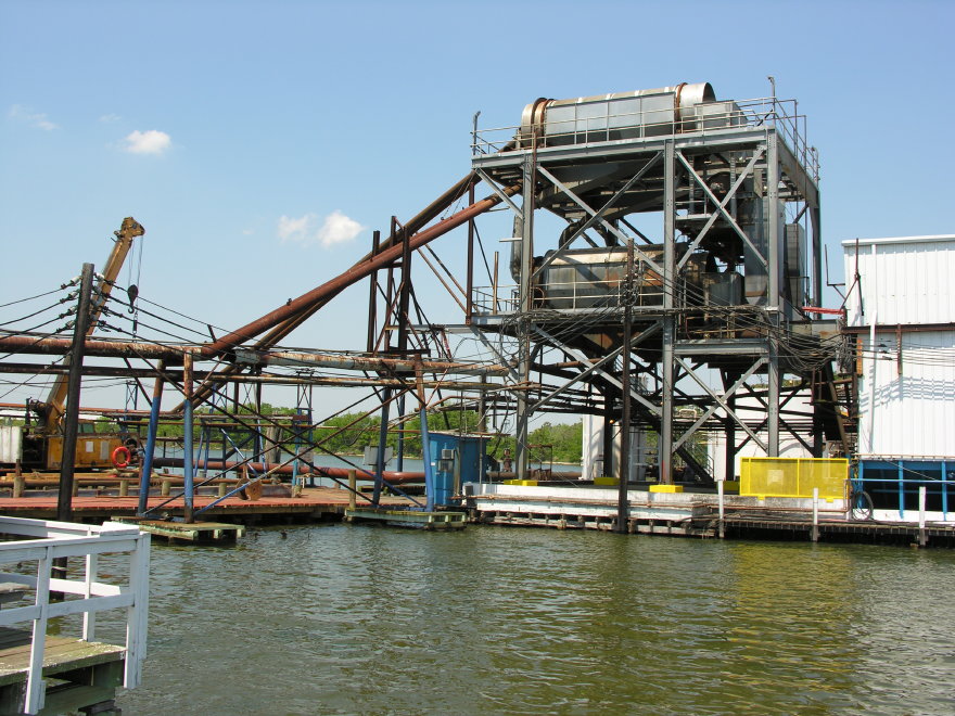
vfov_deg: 38.7
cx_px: 478
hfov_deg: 50.1
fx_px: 1021
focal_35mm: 37
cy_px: 358
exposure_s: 1/192
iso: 50
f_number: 6.3
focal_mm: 9.5
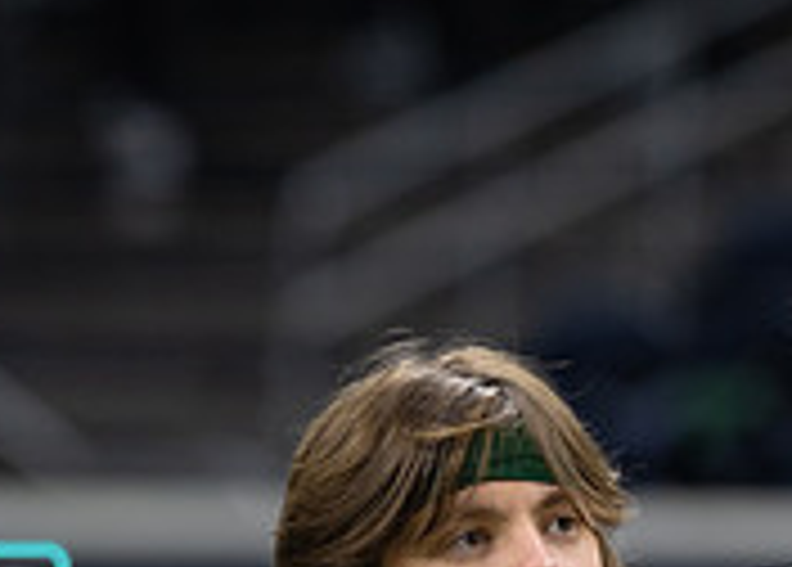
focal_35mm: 466
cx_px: -310
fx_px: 10490
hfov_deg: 4.3
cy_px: 716
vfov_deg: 3.1
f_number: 1.8
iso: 500
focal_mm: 135
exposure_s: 1/400
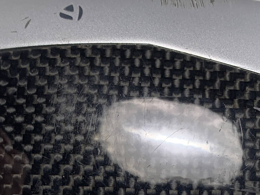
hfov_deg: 21.1
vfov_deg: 15.3
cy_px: 235
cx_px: 136
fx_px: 698
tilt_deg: -52.4
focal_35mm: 93
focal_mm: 4.25
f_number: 1.8
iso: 25
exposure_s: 1/244
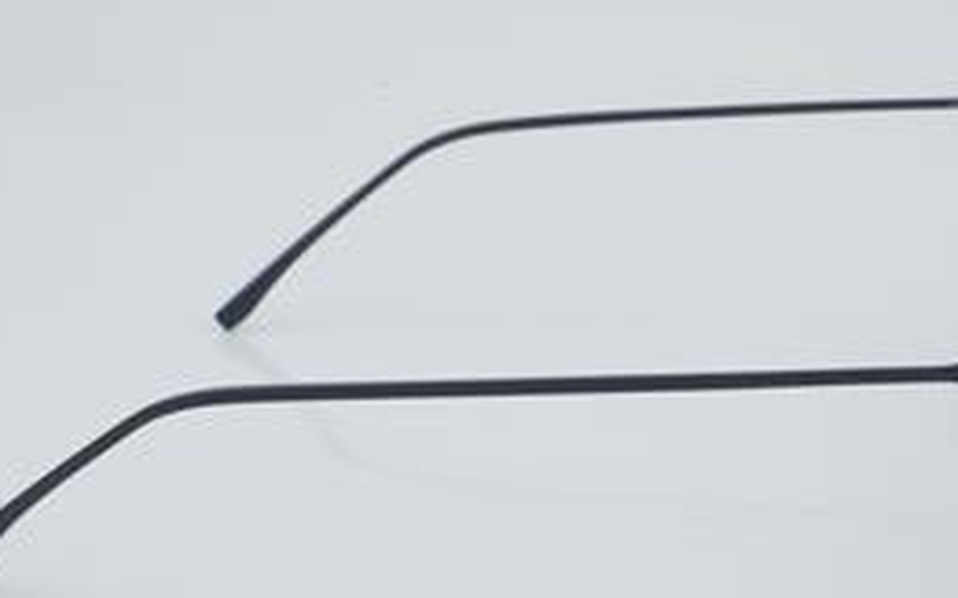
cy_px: 360
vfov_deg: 11.2
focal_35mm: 117
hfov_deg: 17.8
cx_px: 653
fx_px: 3054
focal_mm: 50
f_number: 29
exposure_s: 1/4
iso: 100
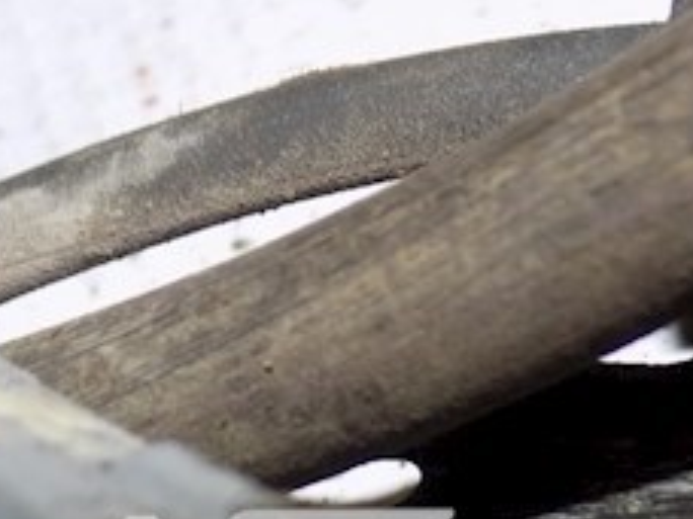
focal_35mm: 129
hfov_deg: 15.2
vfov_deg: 11.3
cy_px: 601
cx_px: 152
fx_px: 2583
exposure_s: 1/30
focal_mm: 8.1
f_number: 3.7
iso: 200
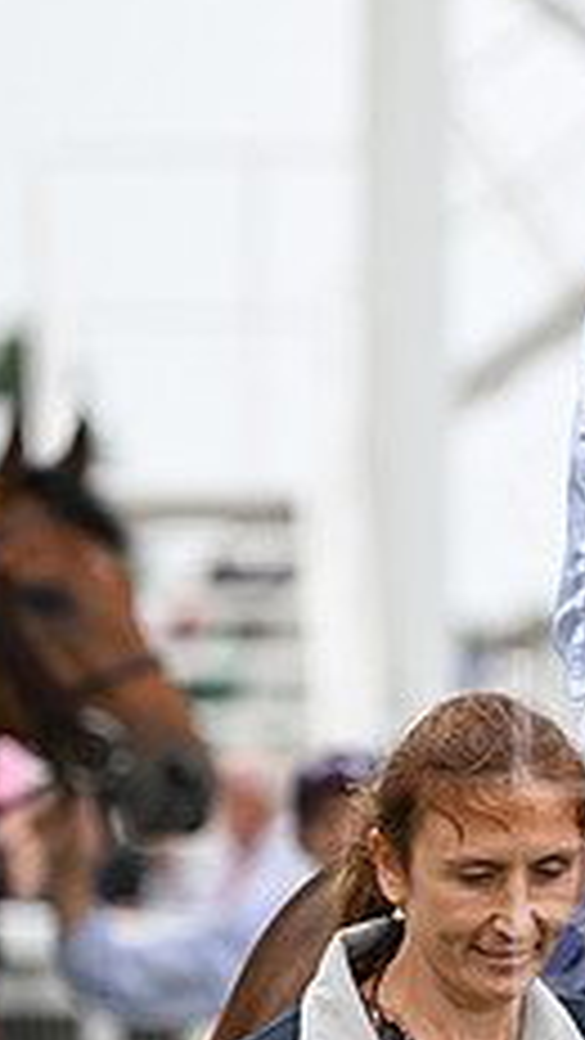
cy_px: 768
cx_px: 1094
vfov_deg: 4.1
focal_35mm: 526
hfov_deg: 2.3
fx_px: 14500
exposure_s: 1/1250
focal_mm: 200
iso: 1000
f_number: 4
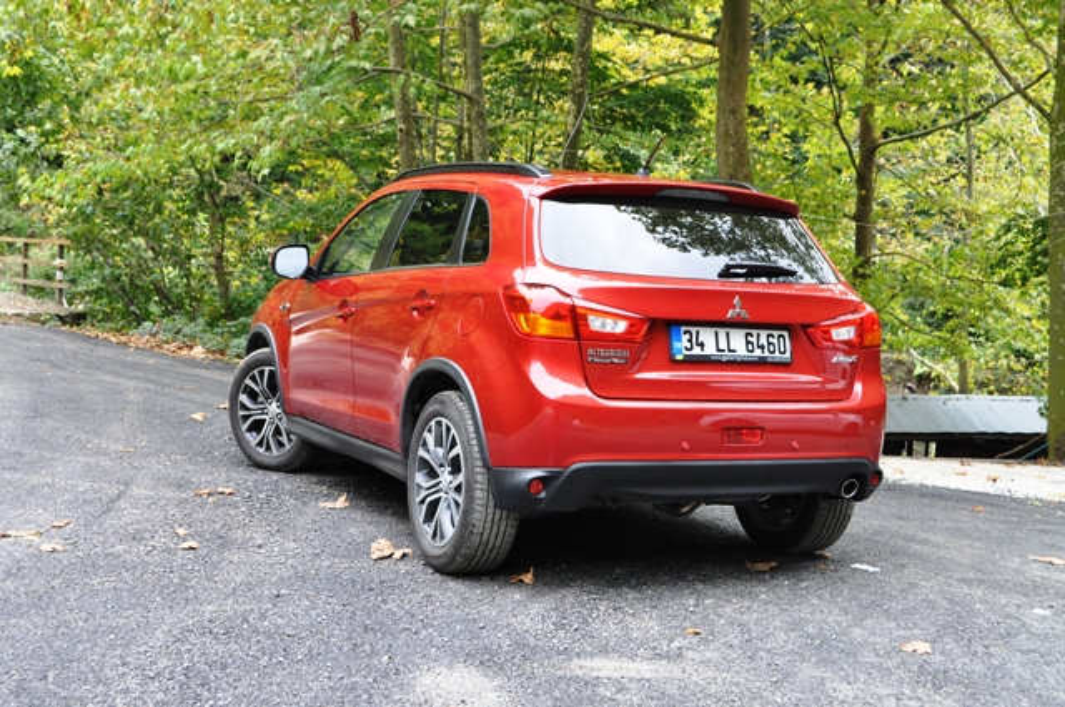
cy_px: 354
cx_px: 532
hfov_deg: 41.2
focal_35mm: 48
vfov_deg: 28.0
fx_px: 1418
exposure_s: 1/160
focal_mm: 32
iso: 1250
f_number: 6.3
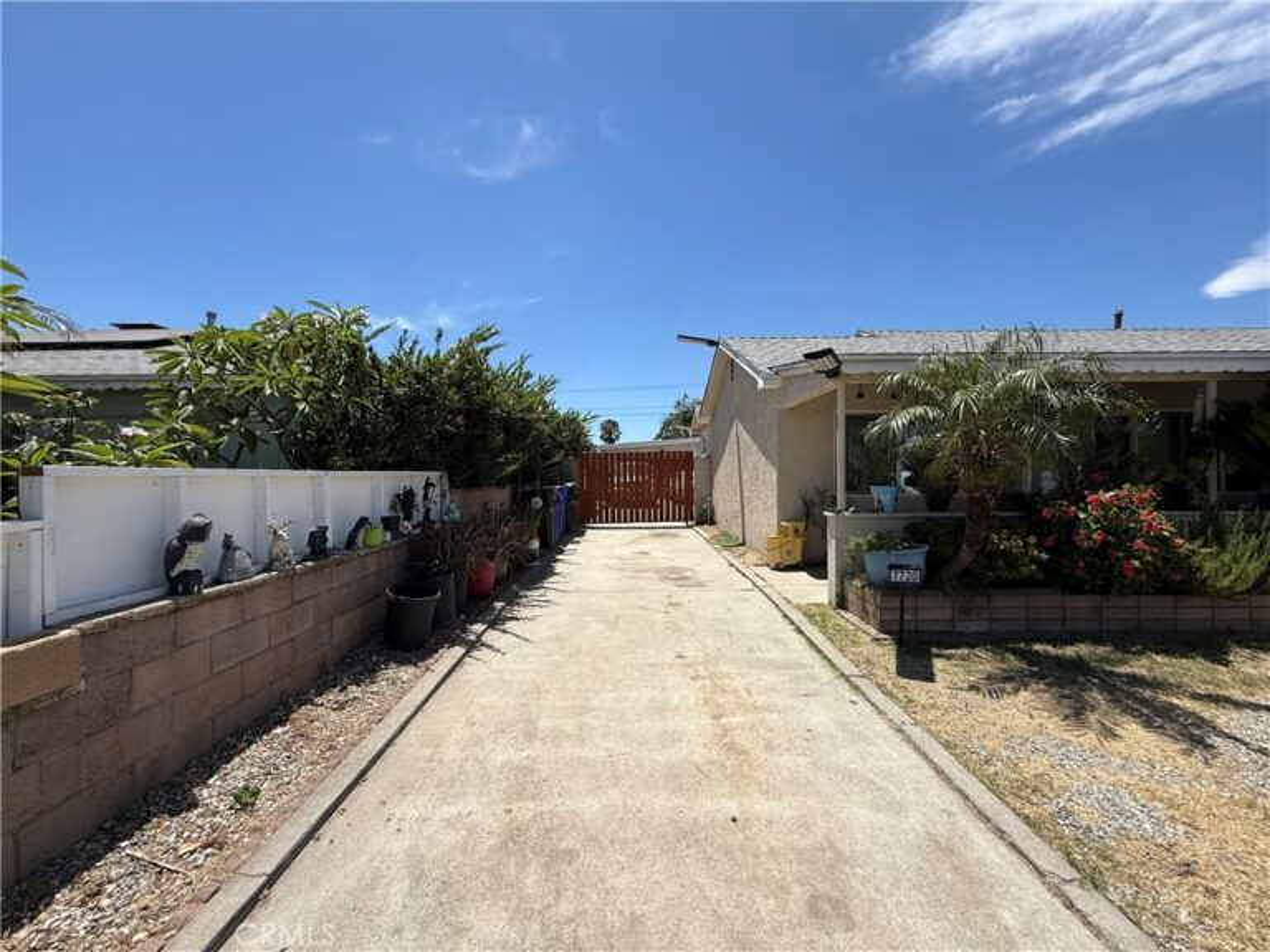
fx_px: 514
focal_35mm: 14
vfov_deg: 85.7
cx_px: 635
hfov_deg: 102.1
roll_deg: +0.4
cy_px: 476
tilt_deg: -0.3
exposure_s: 1/2506
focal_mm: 2.22
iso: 50
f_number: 2.2
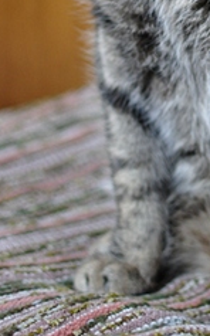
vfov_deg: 13.4
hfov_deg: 8.5
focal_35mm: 152
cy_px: -43
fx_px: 1397
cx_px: 277
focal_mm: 35
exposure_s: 1/125
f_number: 2.2
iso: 800
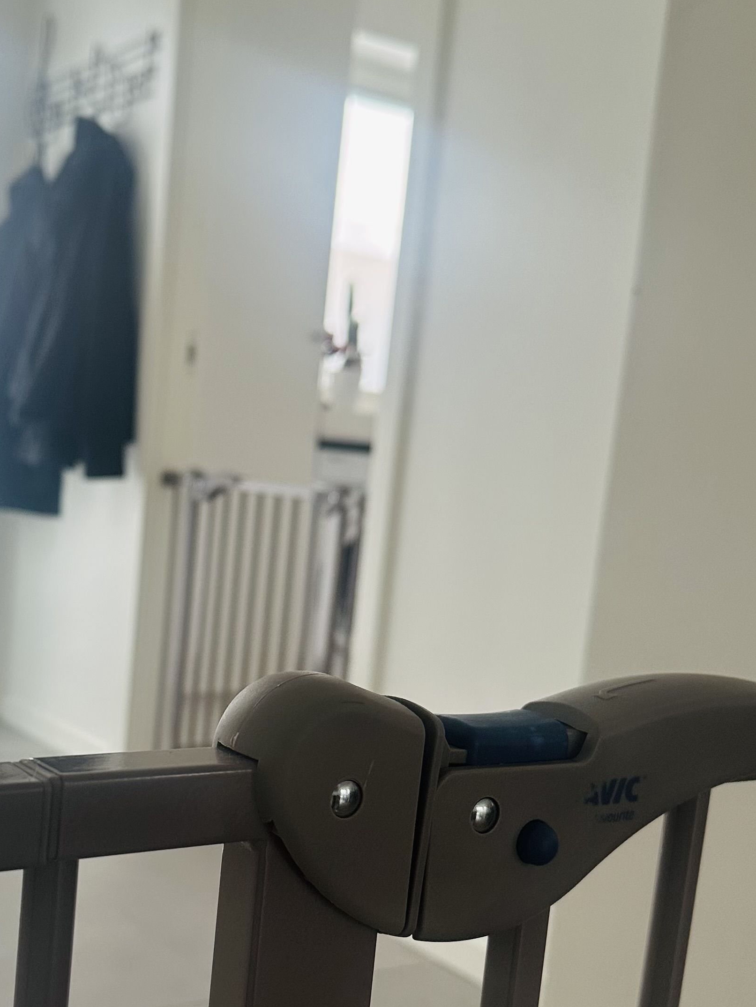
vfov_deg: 41.7
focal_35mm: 45
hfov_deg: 31.8
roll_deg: -5.2
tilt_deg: -7.9
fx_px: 1310
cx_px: 219
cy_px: 637
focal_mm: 6.86
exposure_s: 1/121
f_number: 1.78
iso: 160
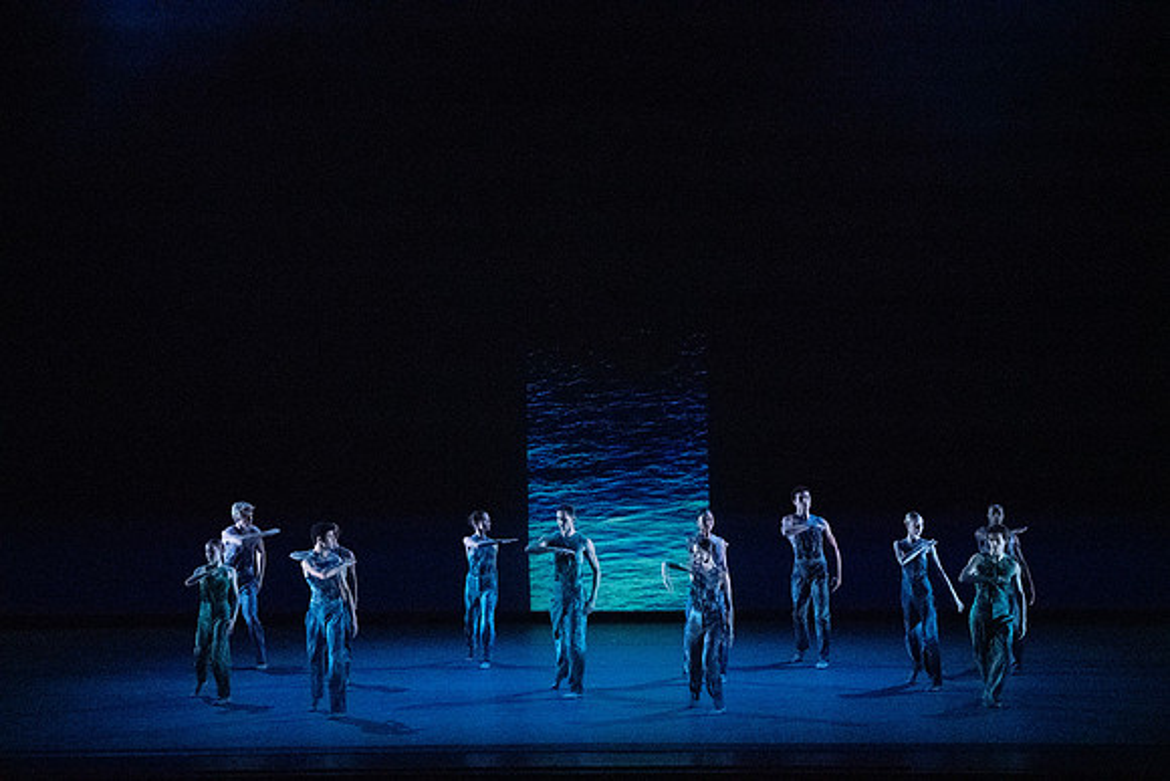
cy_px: 390
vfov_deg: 10.0
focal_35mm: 137
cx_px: 585
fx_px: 4453
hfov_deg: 15.0
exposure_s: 1/400
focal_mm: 137
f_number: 5.6
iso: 25600
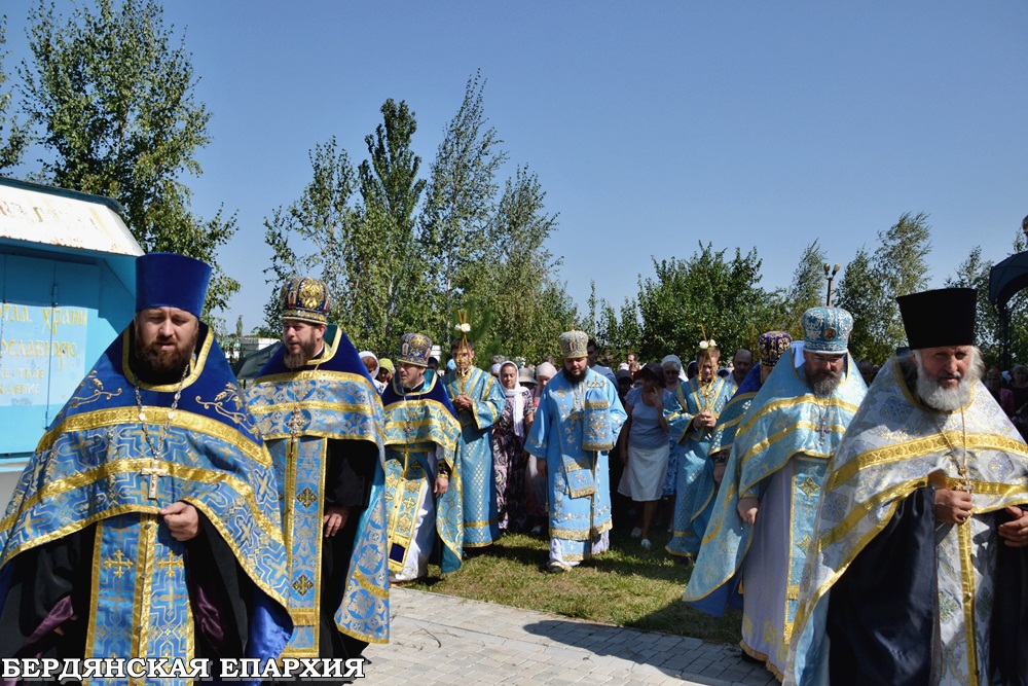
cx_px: 514
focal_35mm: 33
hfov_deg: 57.2
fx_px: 942
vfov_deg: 40.0
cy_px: 343
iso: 400
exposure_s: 1/1600
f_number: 6.3
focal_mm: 22
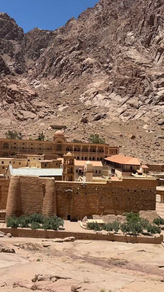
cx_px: 82
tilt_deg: +1.2
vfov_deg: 56.6
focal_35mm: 35
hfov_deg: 33.7
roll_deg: -2.4
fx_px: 270
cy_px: 146
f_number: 1.78
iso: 80
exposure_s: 1/6173
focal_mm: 6.76
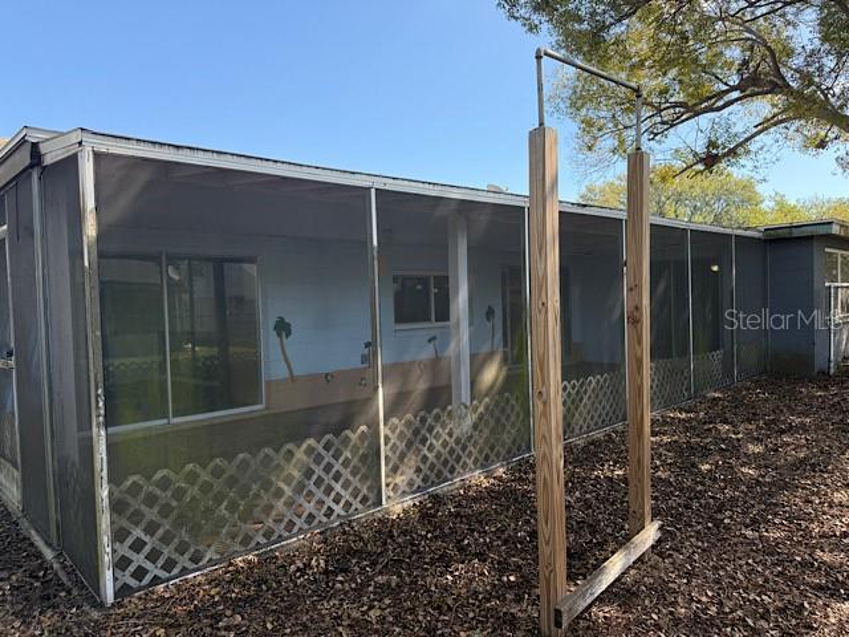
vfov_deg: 56.8
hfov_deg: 71.6
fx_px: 589
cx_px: 424
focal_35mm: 24
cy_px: 318
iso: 100
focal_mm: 6.76
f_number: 1.78
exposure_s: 1/1122
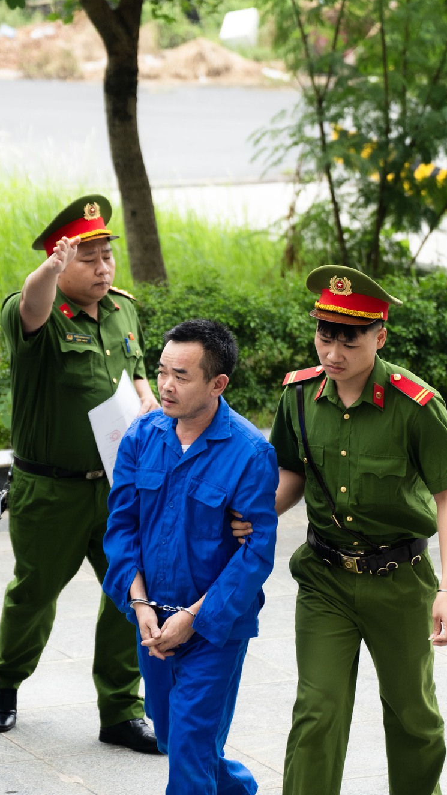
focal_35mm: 166
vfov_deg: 13.0
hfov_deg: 7.3
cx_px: 182
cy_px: 398
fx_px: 3499
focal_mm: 70
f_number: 2.8
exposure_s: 1/500
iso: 200
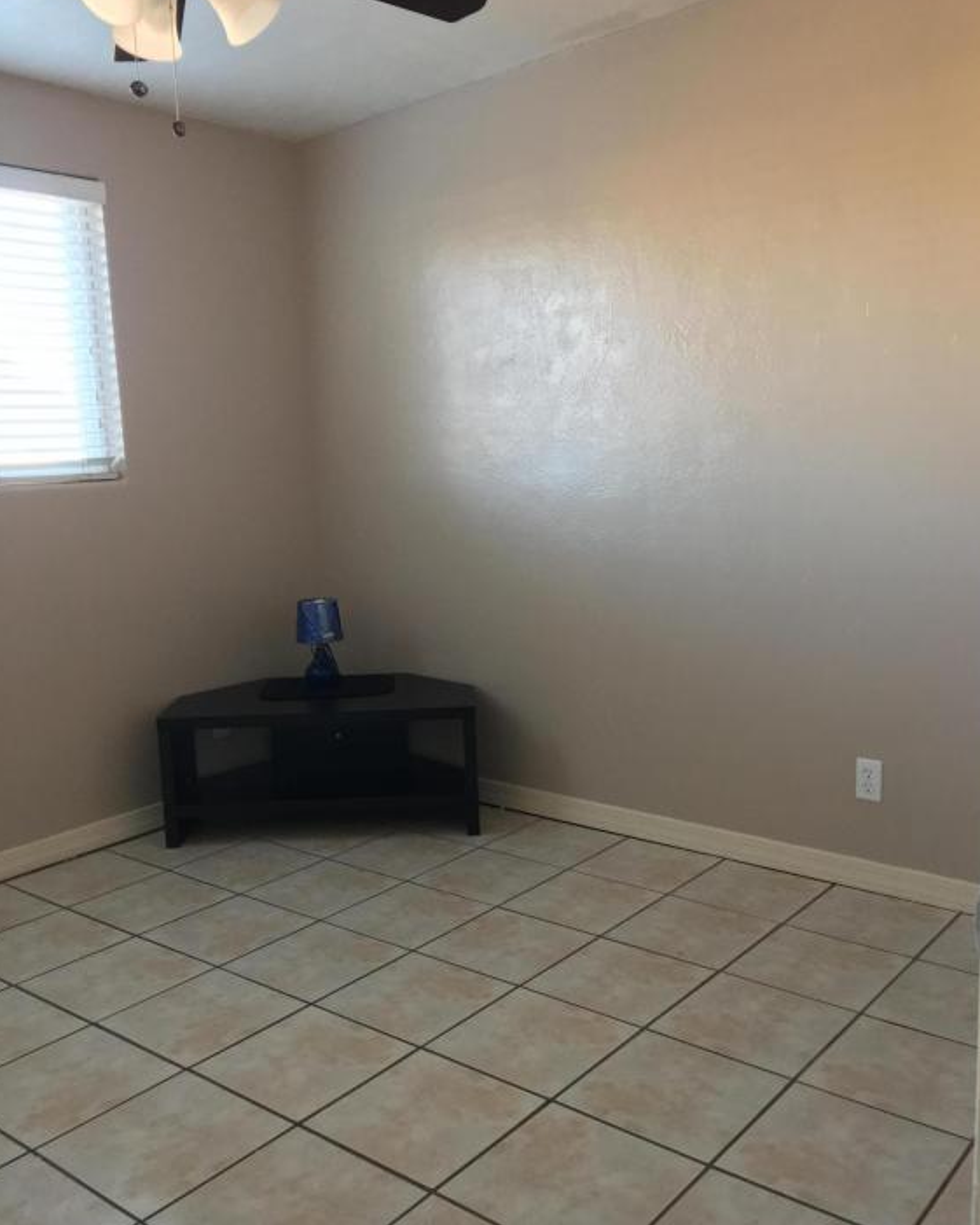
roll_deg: +2.1
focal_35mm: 31
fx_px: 1124
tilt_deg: -7.6
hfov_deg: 47.1
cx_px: 493
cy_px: 624
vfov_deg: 57.2
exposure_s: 1/30
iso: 160
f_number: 2.2
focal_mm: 4.15
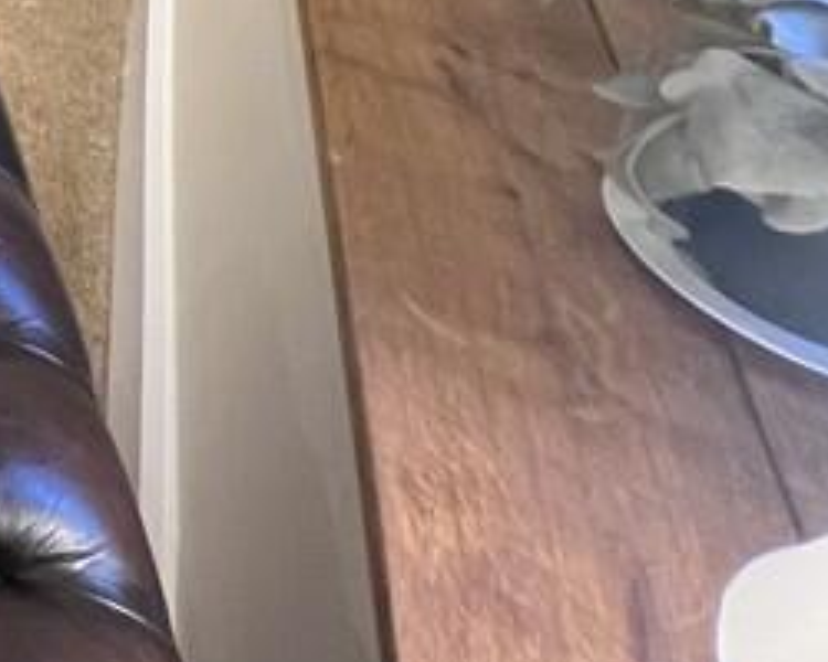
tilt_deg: -24.7
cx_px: -785
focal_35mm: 52
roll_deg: +1.6
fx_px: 1274
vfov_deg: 21.6
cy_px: -453
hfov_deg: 20.1
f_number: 1.8
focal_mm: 1.57
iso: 400
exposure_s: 1/50
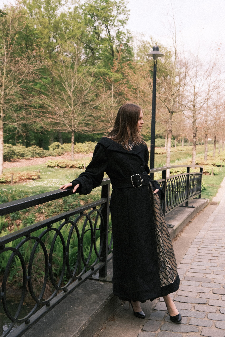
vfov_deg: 46.4
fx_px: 394
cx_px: 112
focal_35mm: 42
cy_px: 168
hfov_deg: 31.9
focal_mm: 27.7
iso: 500
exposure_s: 1/1600
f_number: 3.6
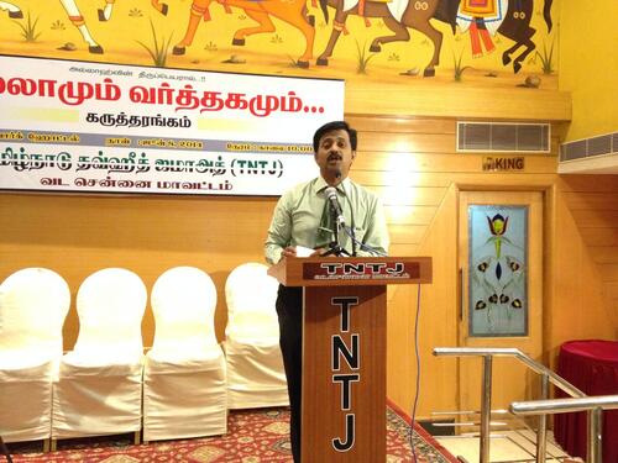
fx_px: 589
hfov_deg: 55.4
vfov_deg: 42.9
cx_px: 309
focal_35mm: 33
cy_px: 232
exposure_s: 1/15
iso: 500
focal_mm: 4.12
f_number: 2.4
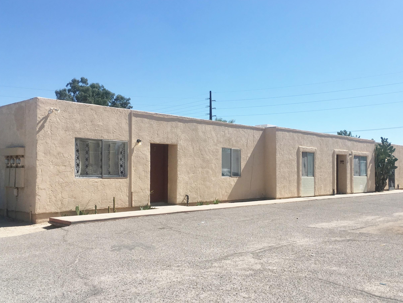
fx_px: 419
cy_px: 165
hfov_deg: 51.2
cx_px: 230
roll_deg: -0.3
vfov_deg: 39.6
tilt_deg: +0.4
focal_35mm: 36
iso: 25
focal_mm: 4.15
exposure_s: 1/1972
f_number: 2.2
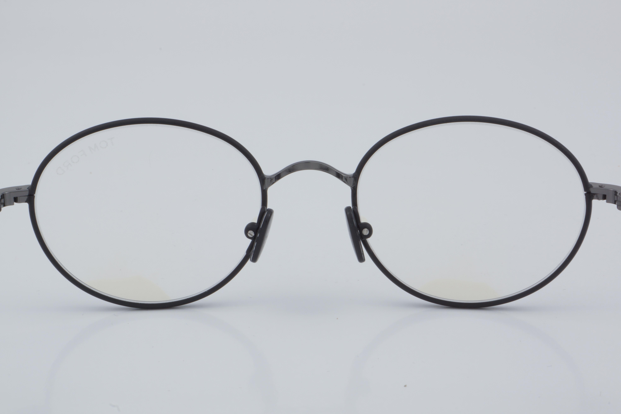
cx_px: 310
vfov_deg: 16.6
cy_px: 207
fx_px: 1423
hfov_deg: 24.6
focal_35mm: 82
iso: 100
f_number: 32
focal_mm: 55
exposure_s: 1/4
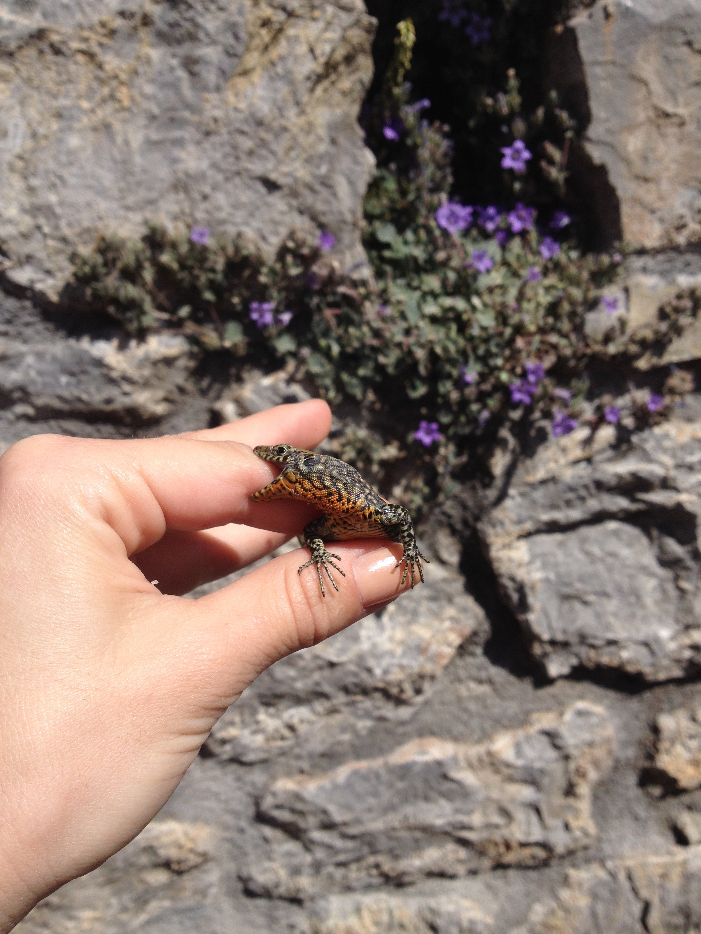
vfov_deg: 52.6
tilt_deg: -18.9
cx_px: 350
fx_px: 945
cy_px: 467
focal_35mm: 35
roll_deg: +4.0
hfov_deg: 40.7
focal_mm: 4.28
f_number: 2.4
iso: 50
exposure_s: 1/3067
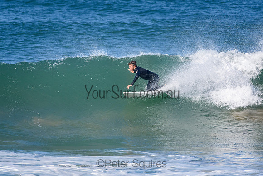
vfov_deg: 1.8
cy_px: 88
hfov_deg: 2.7
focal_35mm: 750
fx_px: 5481
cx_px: 132
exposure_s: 1/4000
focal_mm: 500
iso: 800
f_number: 5.6
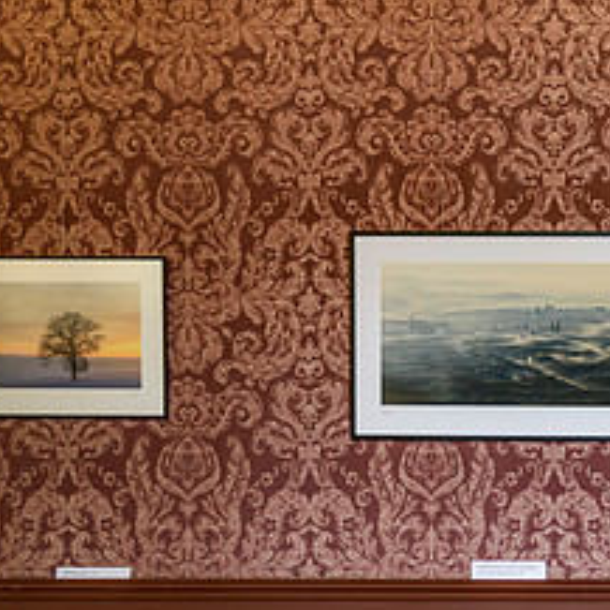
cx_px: 570
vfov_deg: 17.7
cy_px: 364
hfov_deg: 17.4
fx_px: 1954
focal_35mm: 98
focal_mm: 36
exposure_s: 1/80
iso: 640
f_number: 2.8
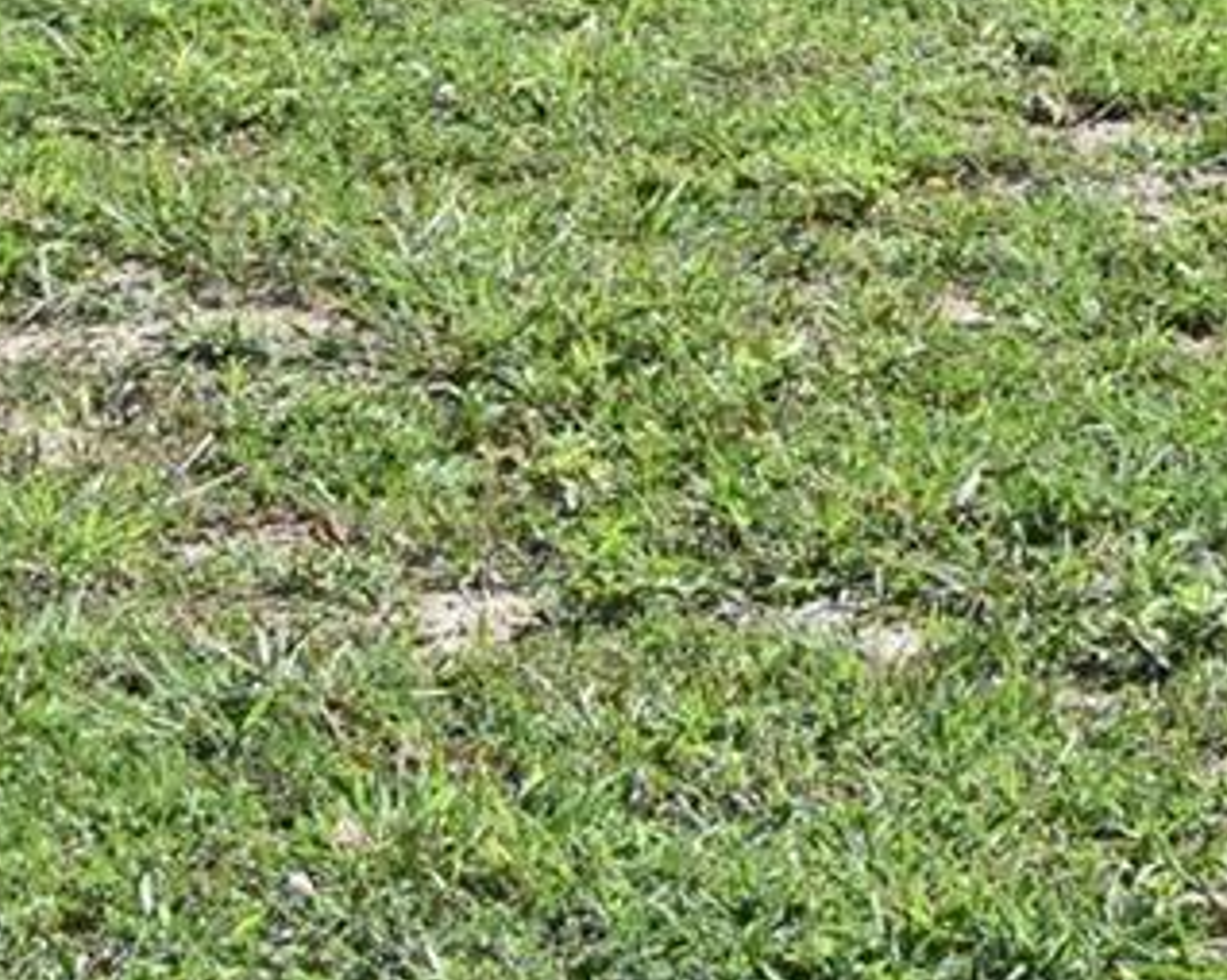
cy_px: -999
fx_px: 6170
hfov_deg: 11.2
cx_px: 1296
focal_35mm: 170
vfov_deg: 8.6
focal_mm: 24
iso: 400
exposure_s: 1/500
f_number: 8
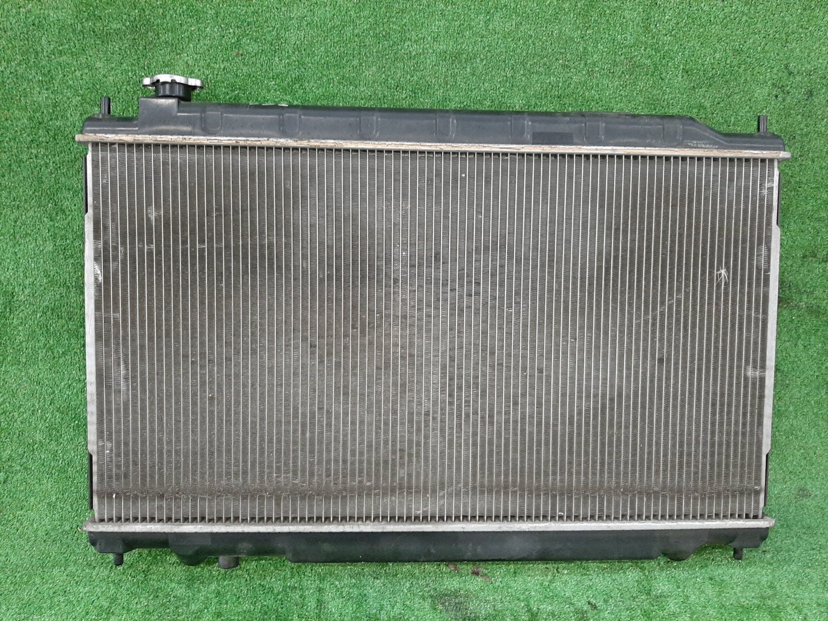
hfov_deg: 67.3
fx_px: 622
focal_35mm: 26
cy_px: 310
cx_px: 414
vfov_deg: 53.1
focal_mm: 3.93
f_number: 1.7
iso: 262
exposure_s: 1/25
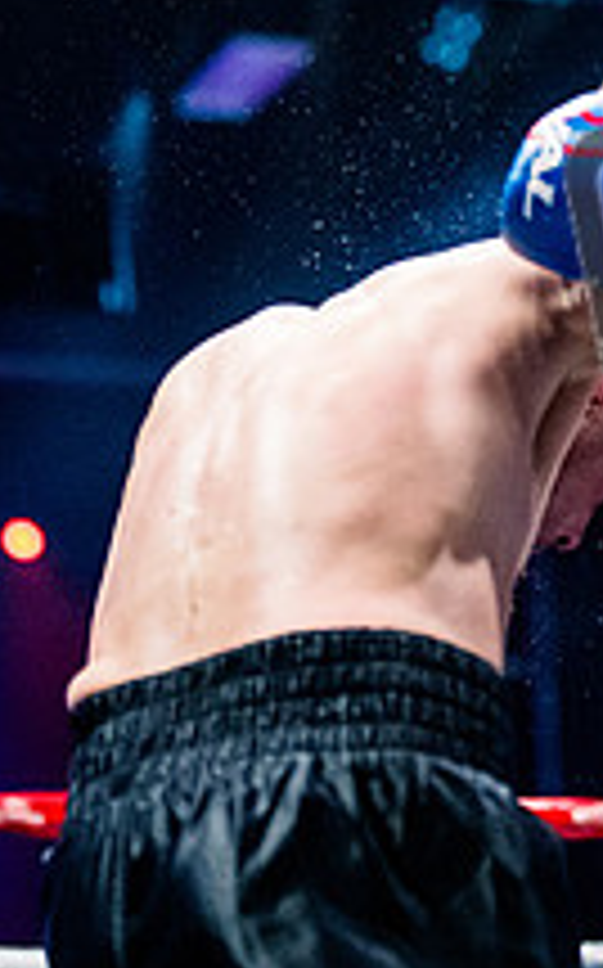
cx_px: 790
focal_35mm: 160
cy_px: 63
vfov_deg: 13.0
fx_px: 4215
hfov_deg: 8.1
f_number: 1.4
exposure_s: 1/1600
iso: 6400
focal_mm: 50
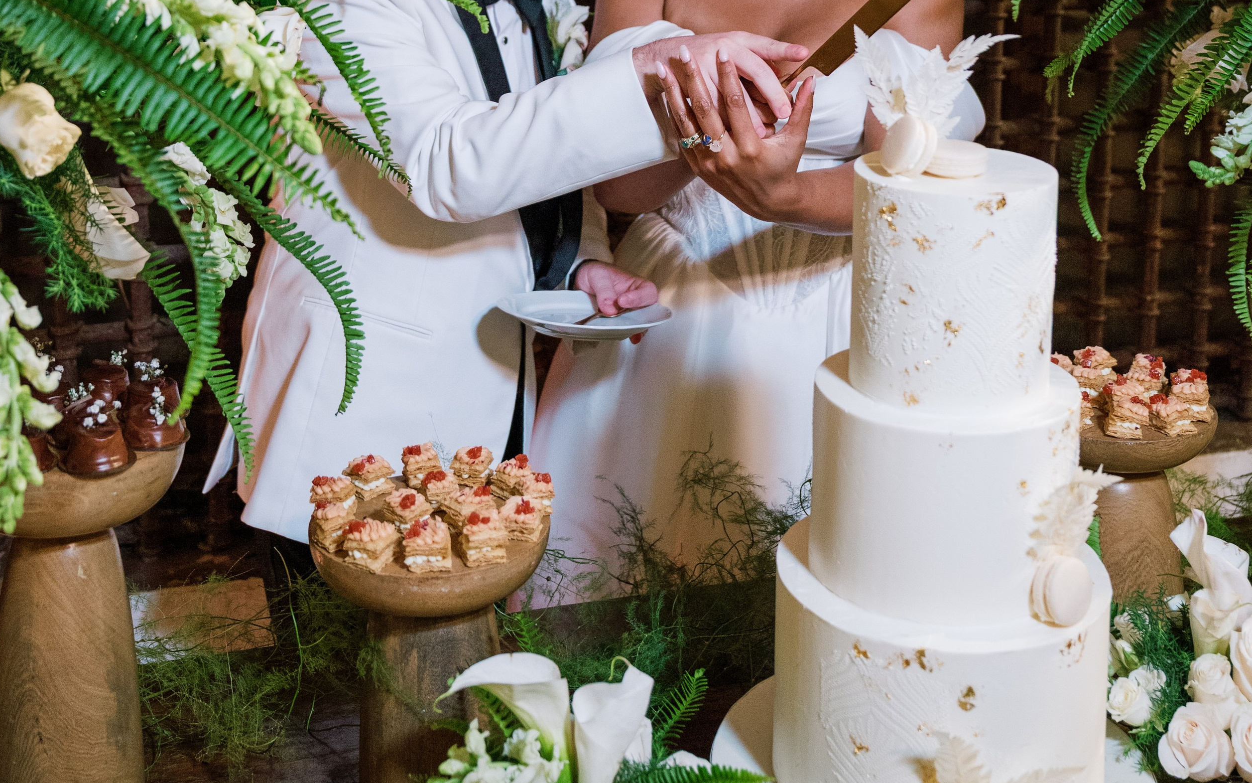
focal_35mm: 49
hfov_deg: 41.1
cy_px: -6
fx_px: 1672
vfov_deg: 25.0
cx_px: 633
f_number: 3.2
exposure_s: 1/160
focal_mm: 31.5
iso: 2000
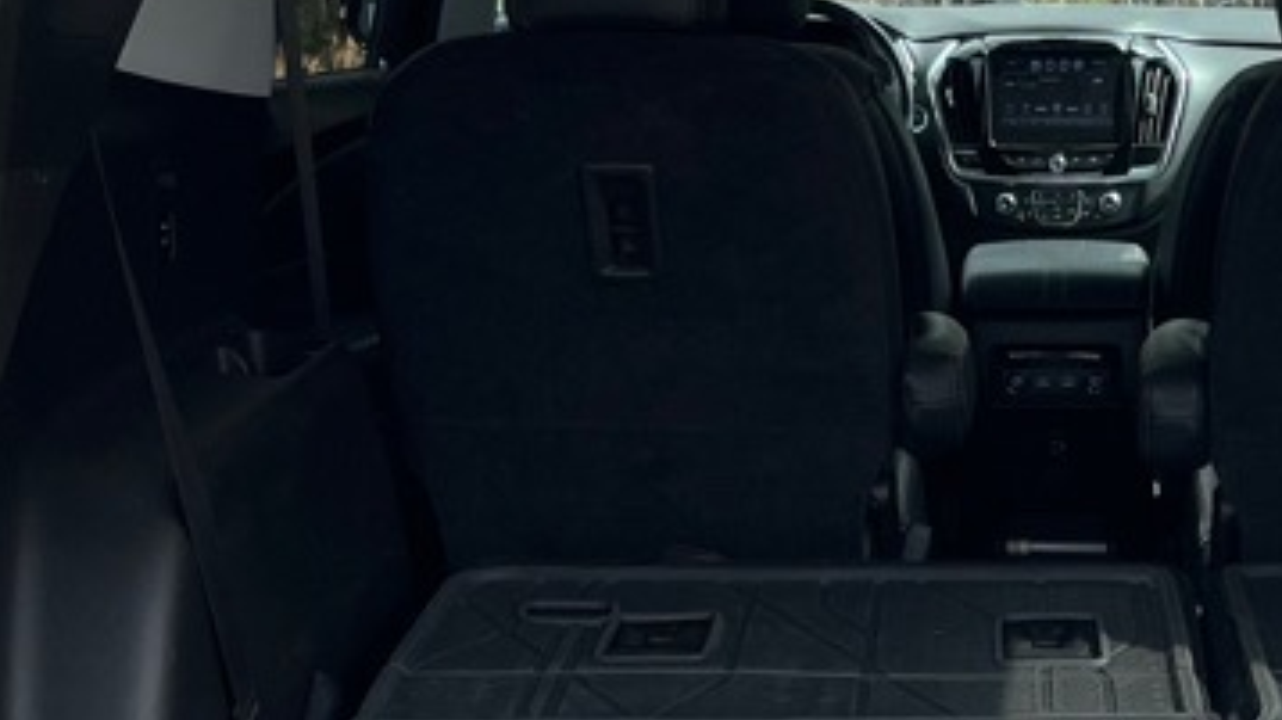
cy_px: 784
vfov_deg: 14.6
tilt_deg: -20.1
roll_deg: -0.5
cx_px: 1078
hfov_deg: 25.6
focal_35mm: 81
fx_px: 2752
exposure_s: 1/1957
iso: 50
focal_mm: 5.1
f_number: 1.6
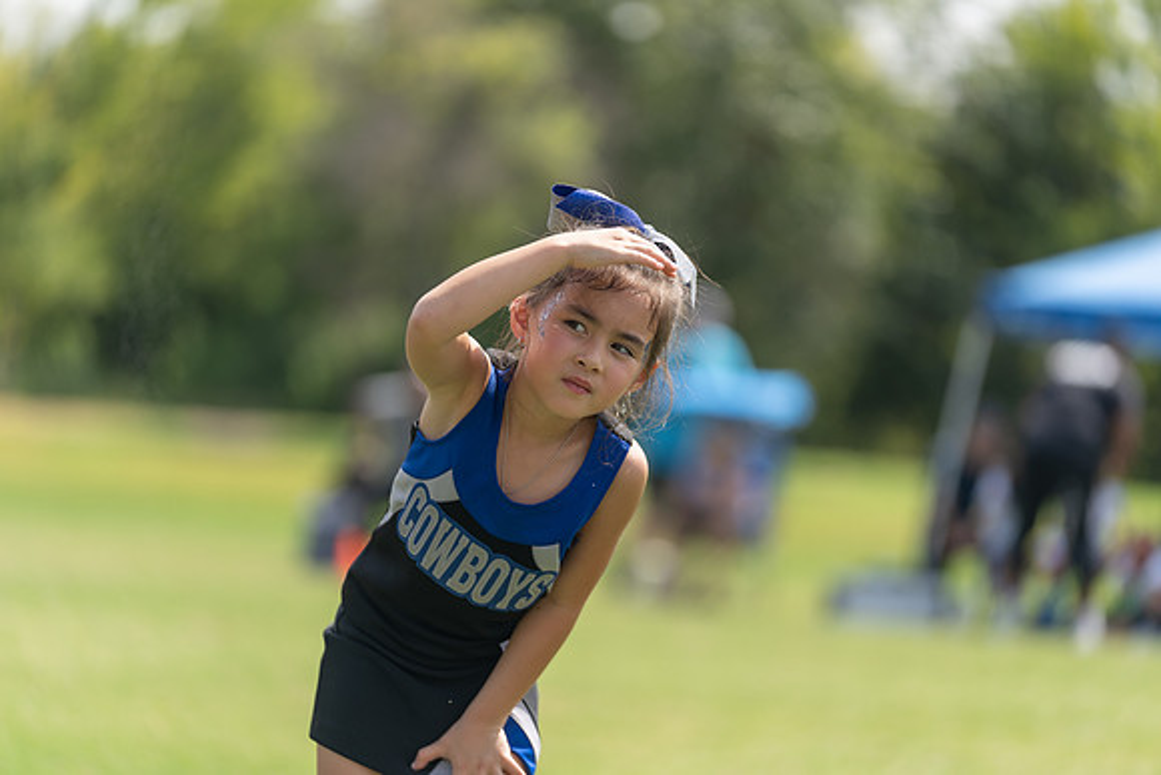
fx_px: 5419
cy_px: 388
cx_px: 580
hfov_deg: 12.2
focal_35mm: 168
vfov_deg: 8.2
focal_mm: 168
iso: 100
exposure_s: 1/1250
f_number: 2.8
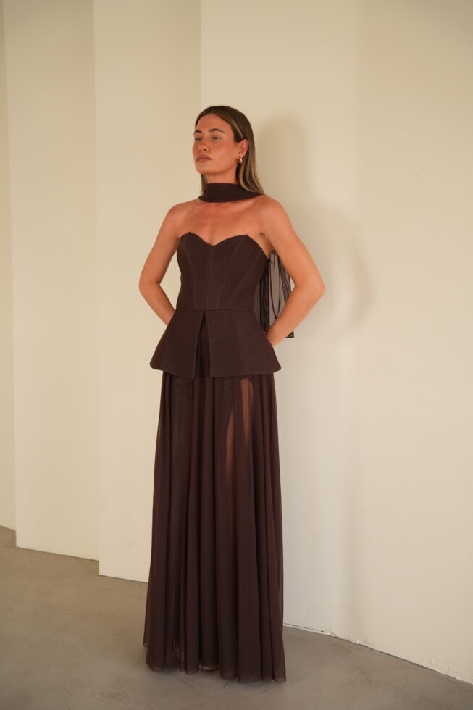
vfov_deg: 41.8
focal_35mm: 47
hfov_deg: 28.5
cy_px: 355
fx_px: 930
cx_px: 236
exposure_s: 1/125
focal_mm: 47.2
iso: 400
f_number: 4
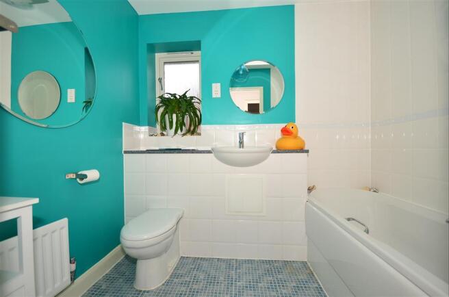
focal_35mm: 15
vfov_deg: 77.0
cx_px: 224
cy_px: 148
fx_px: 187
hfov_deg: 100.5
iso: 200
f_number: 5.6
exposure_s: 1/20
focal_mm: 10
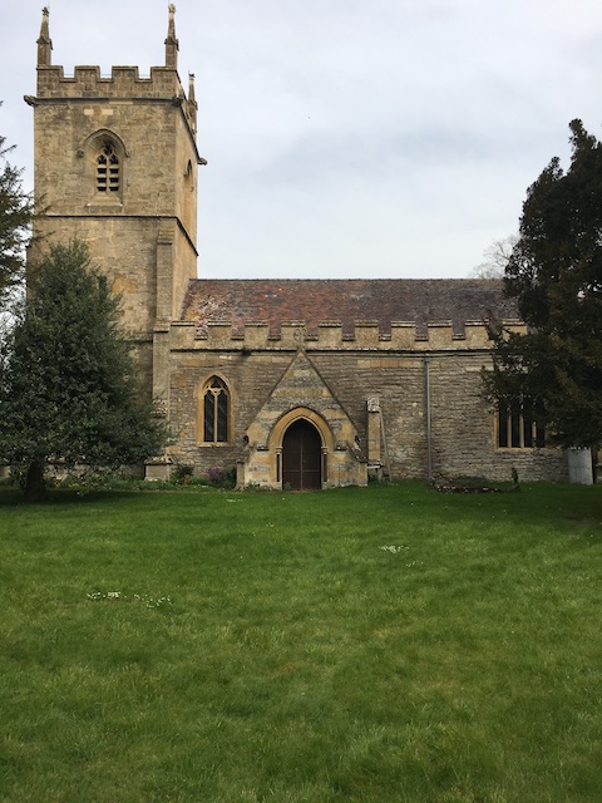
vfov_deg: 61.7
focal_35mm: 29
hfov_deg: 48.2
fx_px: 672
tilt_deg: +3.5
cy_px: 402
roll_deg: +0.0
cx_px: 301
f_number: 2.2
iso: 25
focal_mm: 4.15
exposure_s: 1/1972
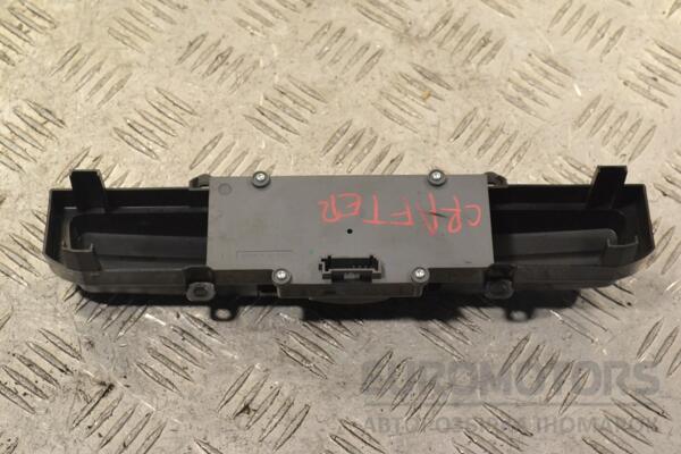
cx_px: 340
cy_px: 227
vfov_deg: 18.9
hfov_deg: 28.1
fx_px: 1362
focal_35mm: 72
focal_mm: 48
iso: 3200
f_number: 9
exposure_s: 1/320
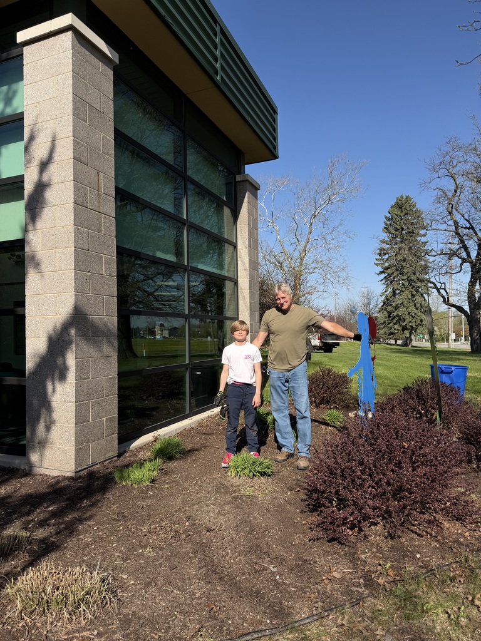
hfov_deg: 56.8
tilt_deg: +1.8
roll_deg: +0.9
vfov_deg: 71.6
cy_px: 320
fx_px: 445
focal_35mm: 24
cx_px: 240
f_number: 1.78
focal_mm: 6.76
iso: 80
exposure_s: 1/4405
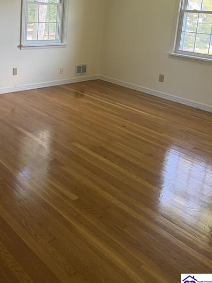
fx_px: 310
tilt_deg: -10.1
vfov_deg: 47.0
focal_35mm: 38
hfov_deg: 36.8
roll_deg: -3.6
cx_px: 50
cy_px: 68
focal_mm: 6.76
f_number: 1.78
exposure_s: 1/121
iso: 125
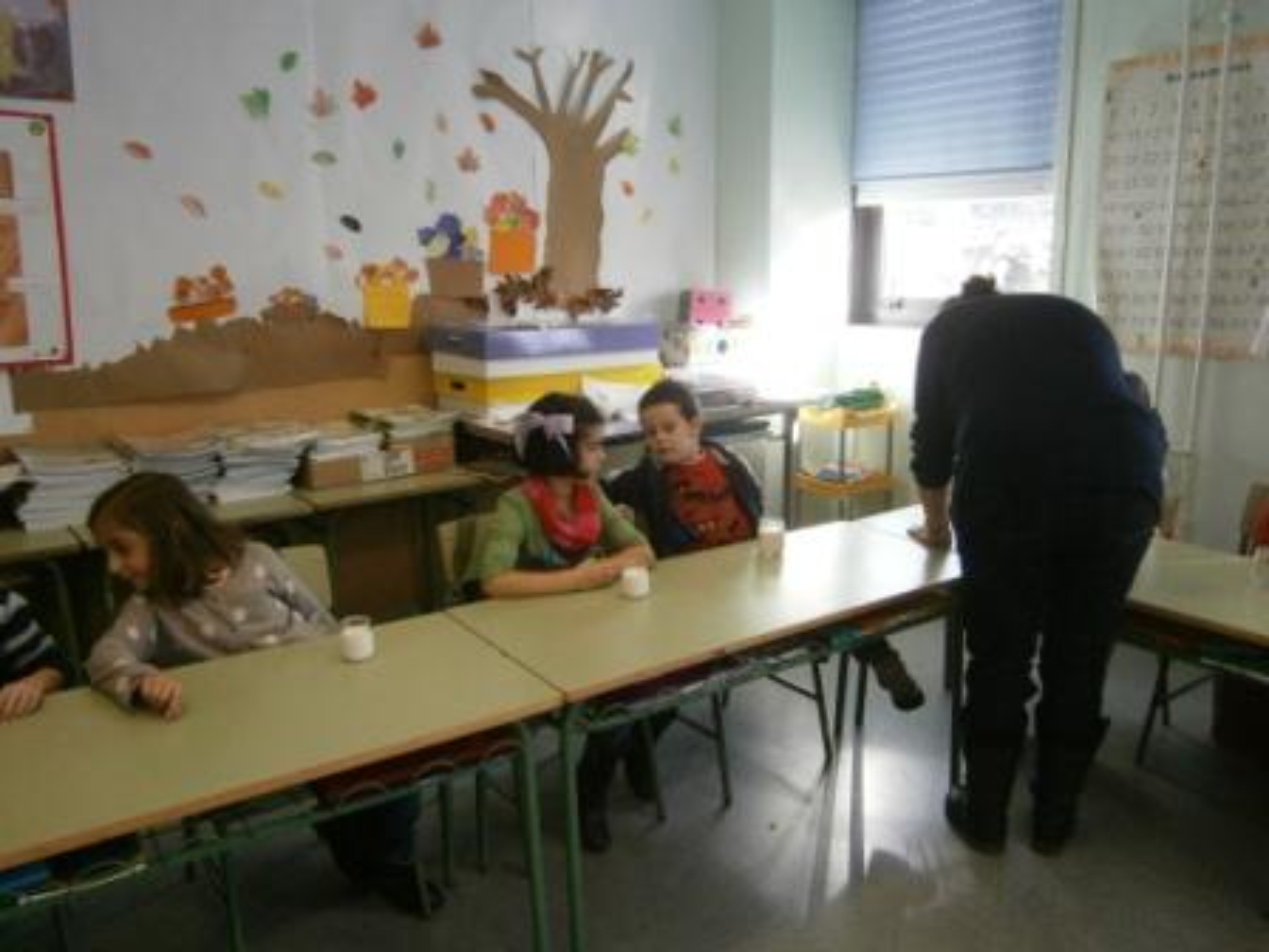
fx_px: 953
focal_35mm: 26
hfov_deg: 67.3
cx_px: 634
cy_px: 476
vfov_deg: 53.1
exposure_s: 1/250
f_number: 2.8
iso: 400
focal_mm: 4.7
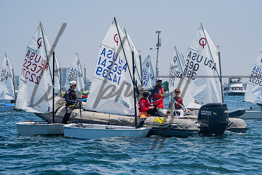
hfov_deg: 14.8
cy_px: 90
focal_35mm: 139
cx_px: 148
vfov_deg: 9.9
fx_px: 1011
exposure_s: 1/1600
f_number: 6.7
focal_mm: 105
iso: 250
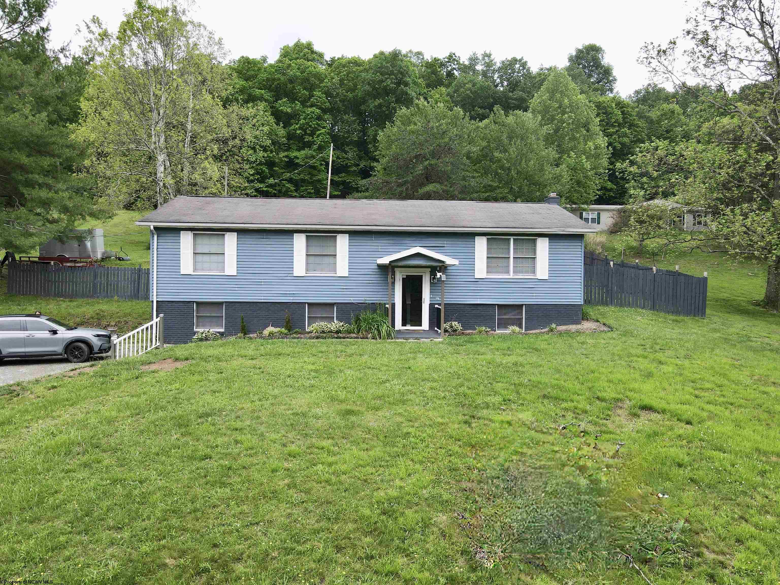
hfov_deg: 71.6
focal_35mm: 24
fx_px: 541
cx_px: 390
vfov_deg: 56.8
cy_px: 292
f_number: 2.8
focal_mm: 4.5
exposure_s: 1/180
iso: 100
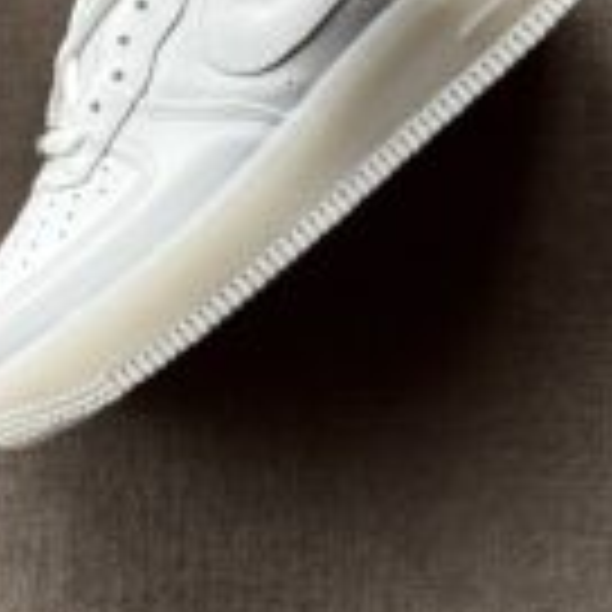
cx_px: 36
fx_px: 2500
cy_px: 63
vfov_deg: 13.8
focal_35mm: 125
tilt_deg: -84.3
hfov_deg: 13.8
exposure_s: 1/84
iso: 100
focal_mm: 6.76
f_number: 1.78
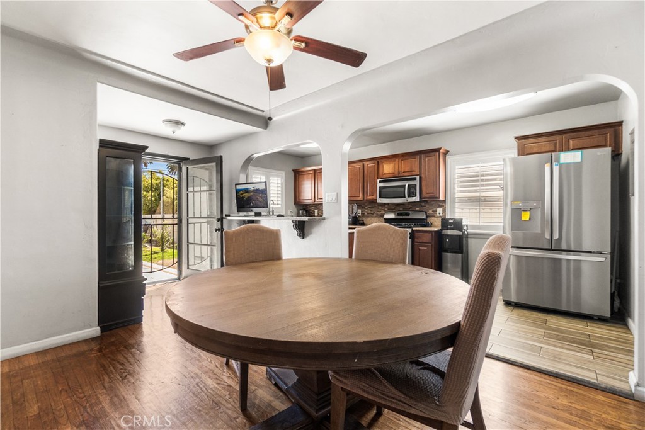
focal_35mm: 15
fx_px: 269
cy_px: 215
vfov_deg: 77.3
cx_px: 322
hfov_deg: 100.4
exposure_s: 1/10
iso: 320
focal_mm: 10
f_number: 7.1
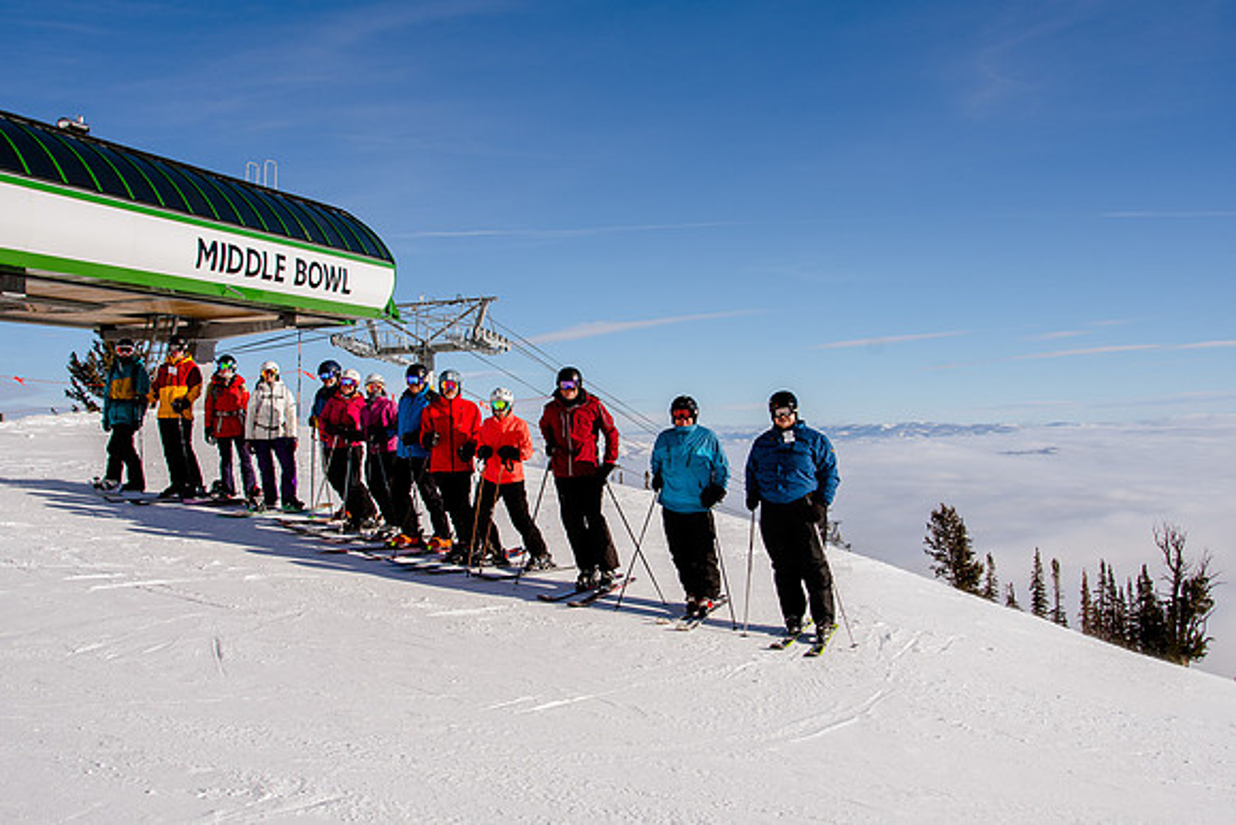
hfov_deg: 52.7
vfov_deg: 36.6
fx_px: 1248
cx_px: 612
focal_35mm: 36
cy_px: 412
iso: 160
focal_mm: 24
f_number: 8
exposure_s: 1/500
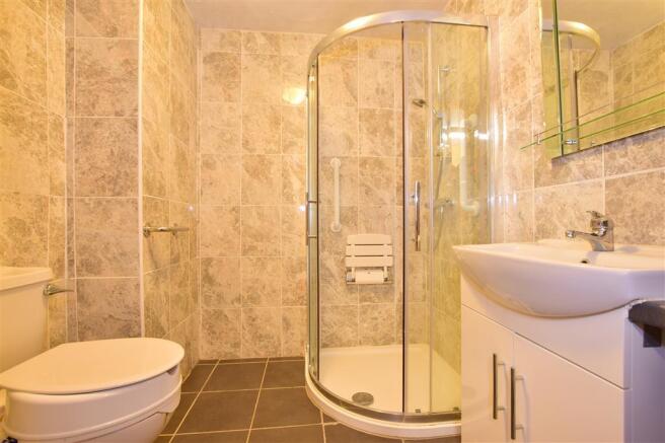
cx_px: 332
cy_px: 222
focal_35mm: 15
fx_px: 277
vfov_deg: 77.3
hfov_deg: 100.4
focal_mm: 10
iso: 400
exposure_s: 1/1.6
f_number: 7.1
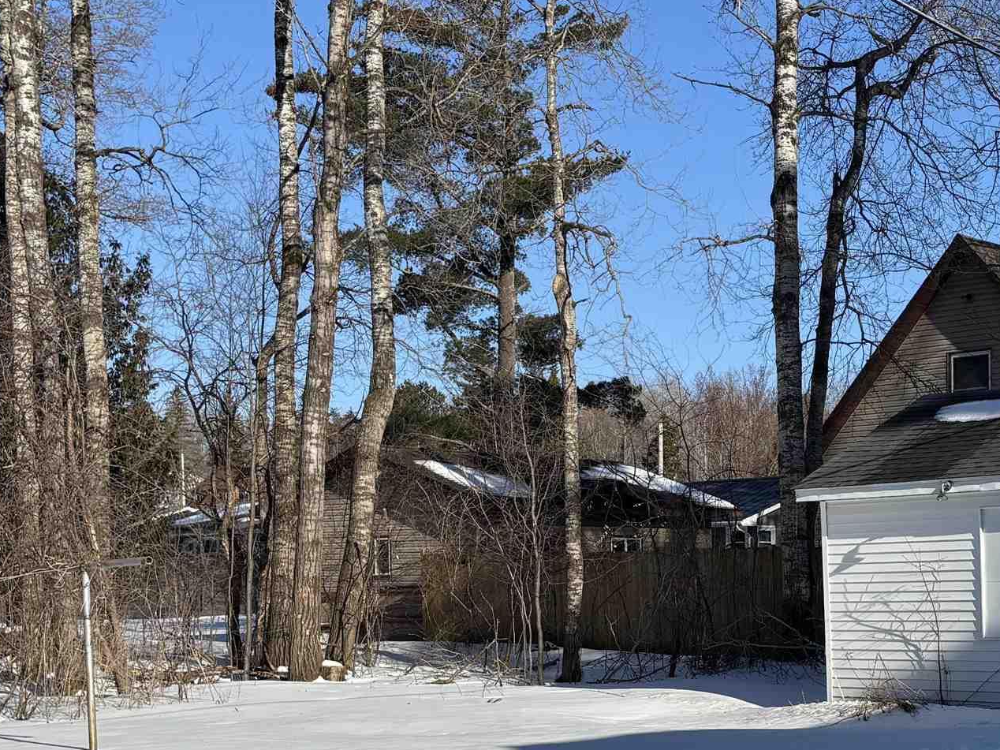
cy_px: 641
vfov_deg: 22.8
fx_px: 1820
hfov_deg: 29.9
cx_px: 822
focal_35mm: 63
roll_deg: +0.3
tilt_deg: -2.3
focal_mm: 5.96
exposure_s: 1/5348
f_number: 1.6
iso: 50
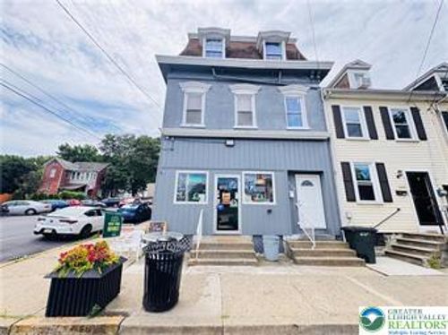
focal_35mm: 14
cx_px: 224
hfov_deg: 102.1
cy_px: 168
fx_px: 181
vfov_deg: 85.6
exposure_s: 1/652
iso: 40
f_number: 2.2
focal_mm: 2.22
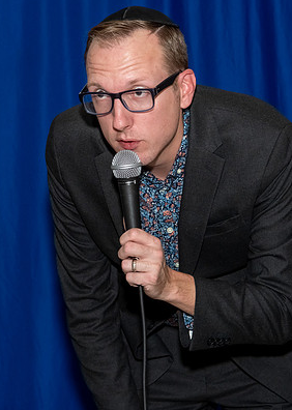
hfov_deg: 9.8
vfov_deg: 13.8
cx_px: 137
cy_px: 217
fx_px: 1699
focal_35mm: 146
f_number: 7.1
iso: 500
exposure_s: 1/250
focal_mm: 55
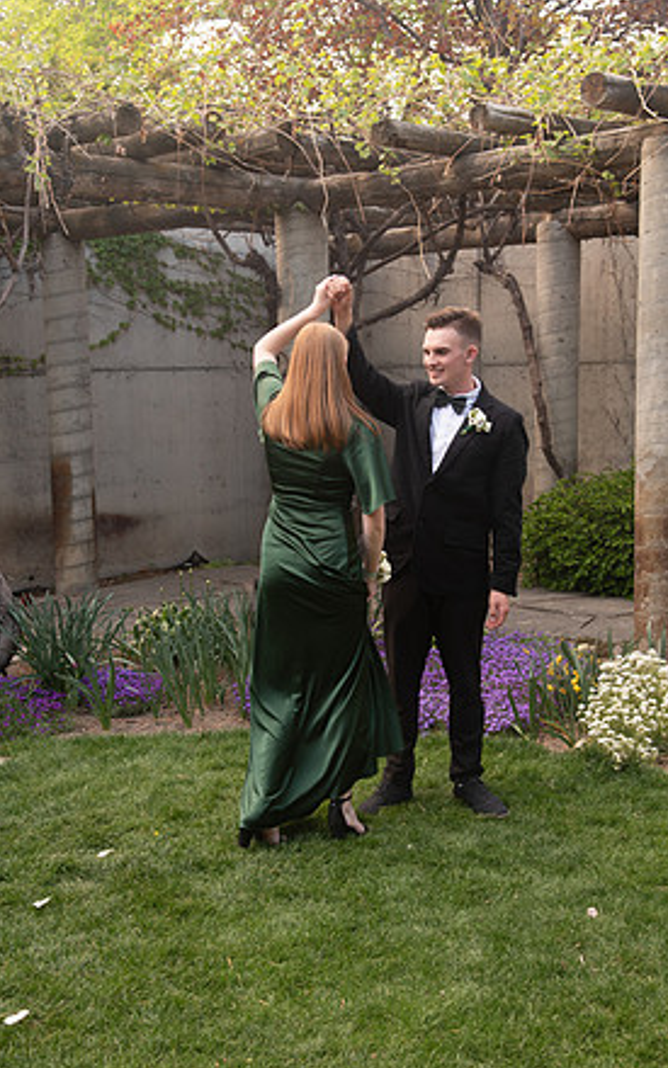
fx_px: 1398
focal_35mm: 48
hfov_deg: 26.9
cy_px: 536
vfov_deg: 41.8
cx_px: 343
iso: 500
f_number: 5.6
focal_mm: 46
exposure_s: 1/125
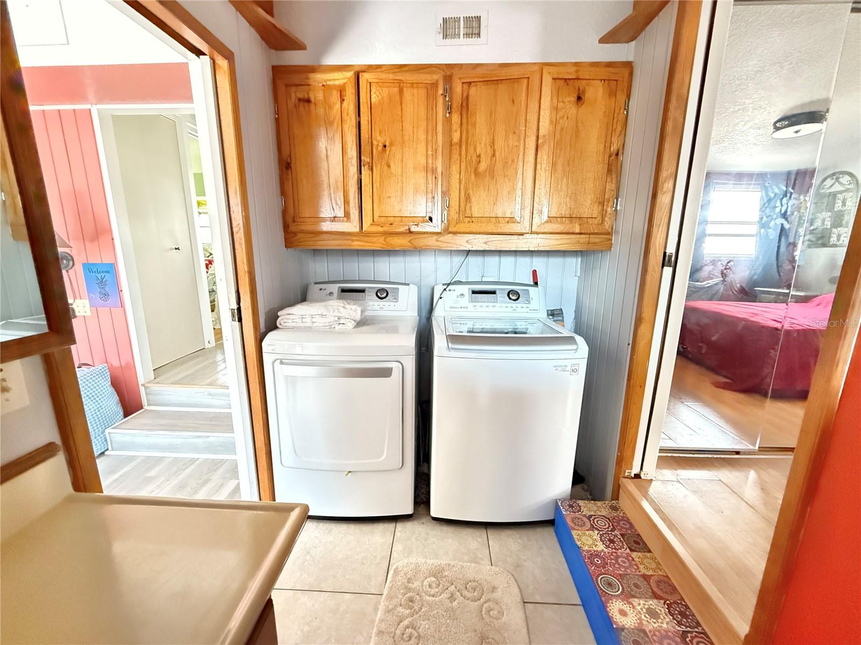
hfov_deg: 102.1
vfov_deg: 85.7
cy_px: 322
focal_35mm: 14
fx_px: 348
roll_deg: +1.2
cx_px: 430
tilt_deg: -11.9
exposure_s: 1/31
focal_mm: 2.22
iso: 1600
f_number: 2.2
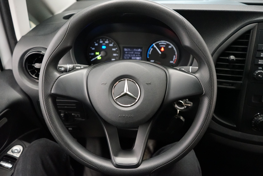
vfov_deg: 46.4
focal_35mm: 28
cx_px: 132
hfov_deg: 65.5
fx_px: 205
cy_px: 88
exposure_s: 1/100
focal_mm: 28
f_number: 3.5
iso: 6400
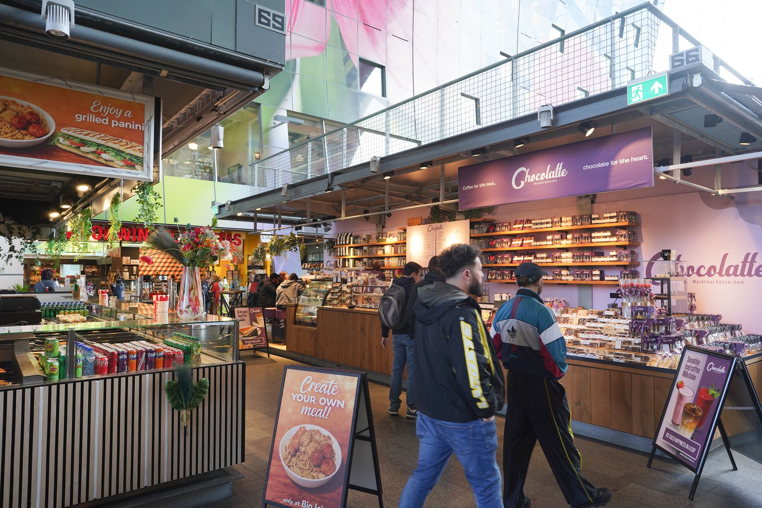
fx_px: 508
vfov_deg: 53.1
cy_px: 254
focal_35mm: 24
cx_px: 381
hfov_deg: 73.7
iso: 800
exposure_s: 1/100
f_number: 6.3
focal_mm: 24
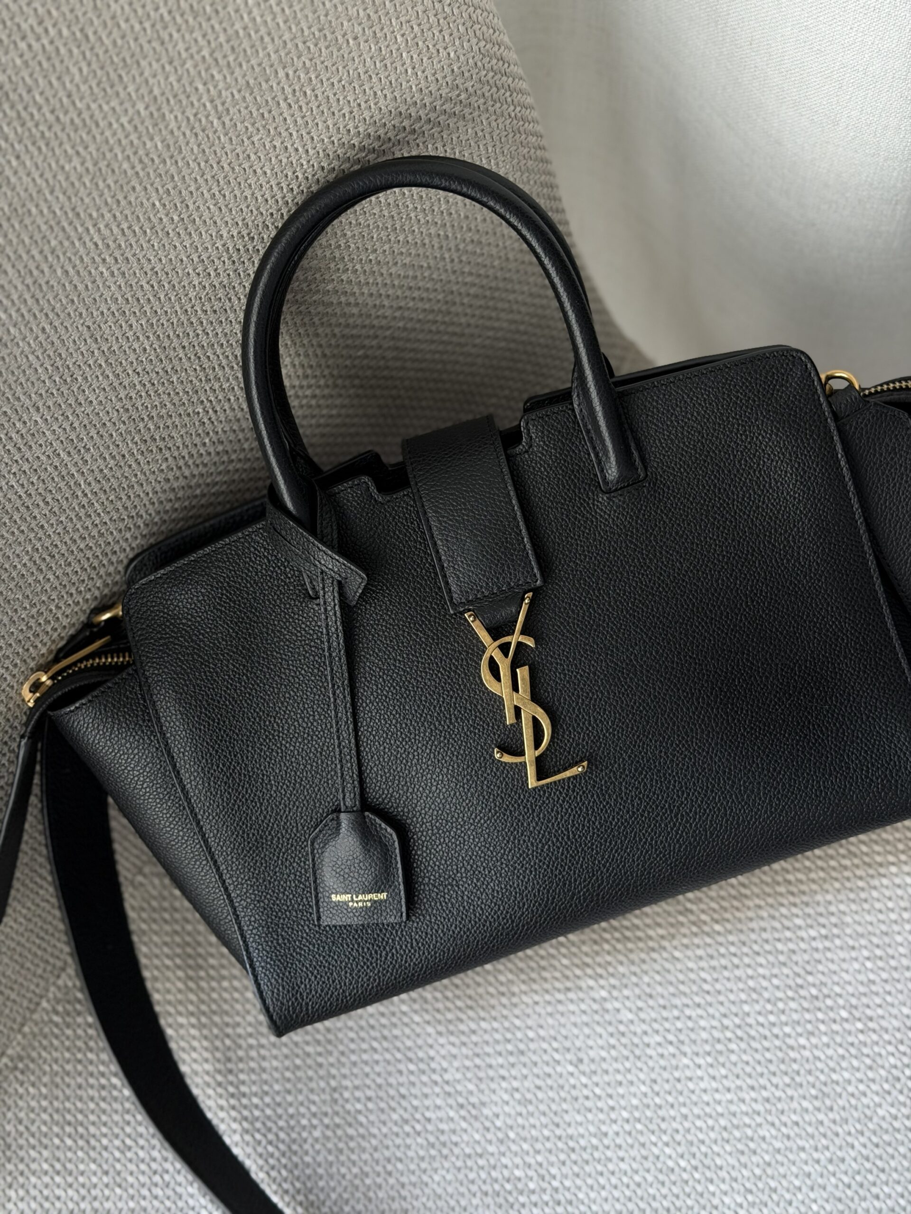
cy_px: 607
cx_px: 456
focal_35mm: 48
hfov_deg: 30.3
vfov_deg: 39.7
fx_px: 1684
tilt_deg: -67.8
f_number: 1.78
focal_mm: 6.76
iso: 100
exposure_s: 1/60
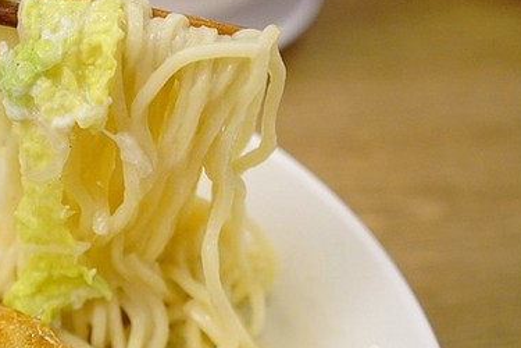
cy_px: 160
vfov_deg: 21.0
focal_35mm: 65
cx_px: 113
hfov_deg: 30.4
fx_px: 938
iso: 3200
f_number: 4
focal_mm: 27
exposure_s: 1/60
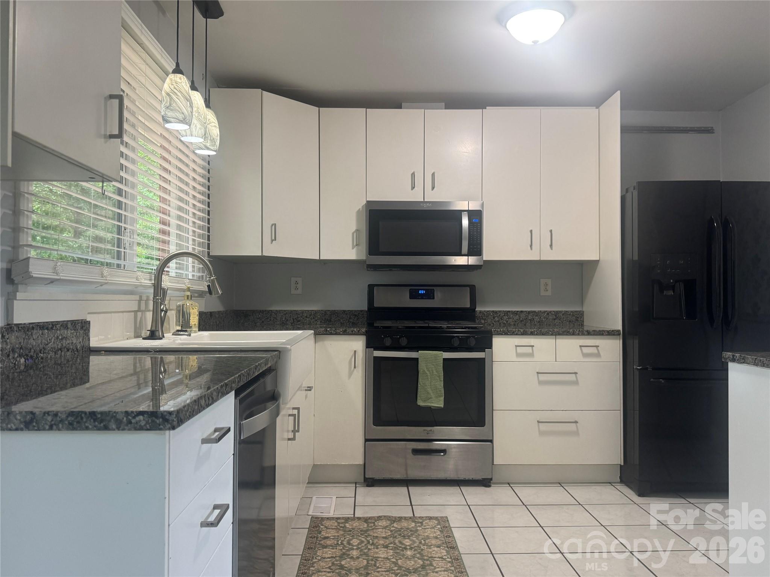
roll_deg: -2.5
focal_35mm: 24
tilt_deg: +0.7
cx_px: 385
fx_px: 534
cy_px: 288
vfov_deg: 56.8
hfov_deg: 71.6
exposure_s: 1/60
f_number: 1.78
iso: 160
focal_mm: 6.76
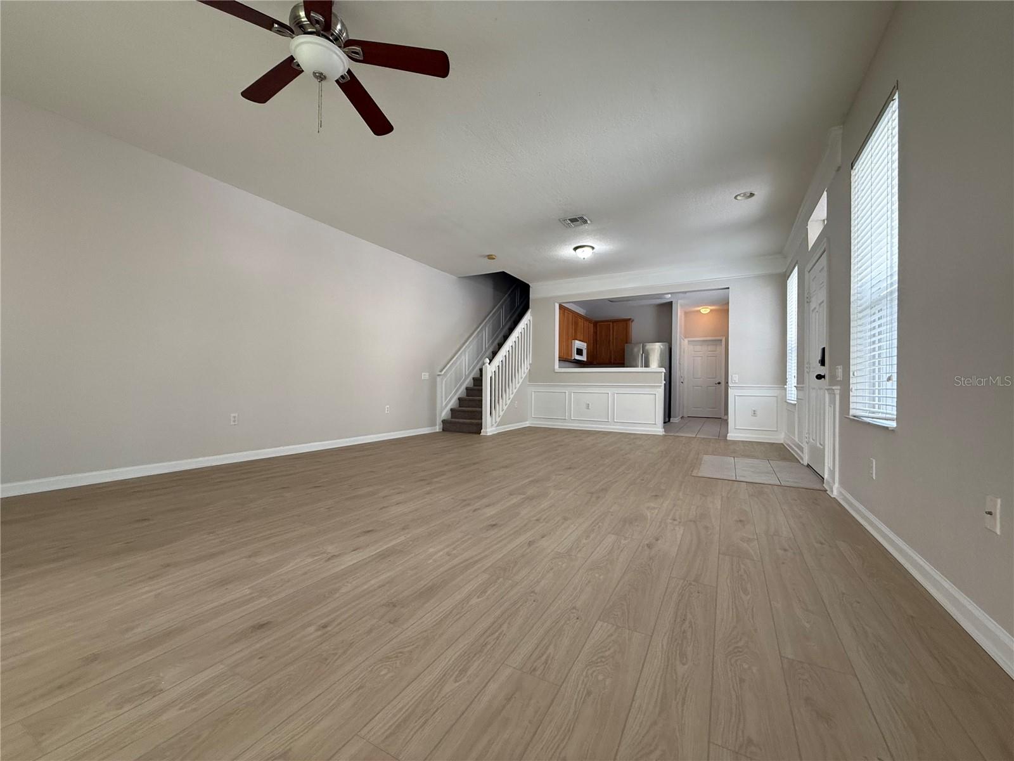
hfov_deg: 102.1
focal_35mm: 14
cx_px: 507
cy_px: 380
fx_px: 410
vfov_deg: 85.7
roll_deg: -0.5
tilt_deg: +0.9
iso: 250
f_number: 2.2
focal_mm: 2.22
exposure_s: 1/120
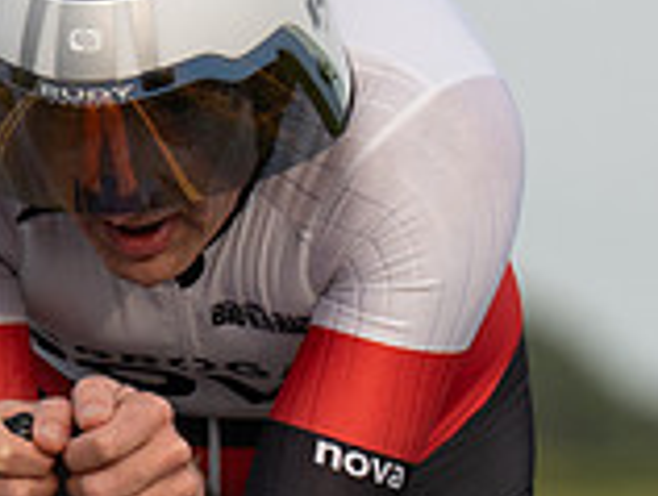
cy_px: 449
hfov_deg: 1.7
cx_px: 171
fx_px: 22179
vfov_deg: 1.3
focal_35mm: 1165
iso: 200
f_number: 4
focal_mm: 185
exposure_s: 1/1000
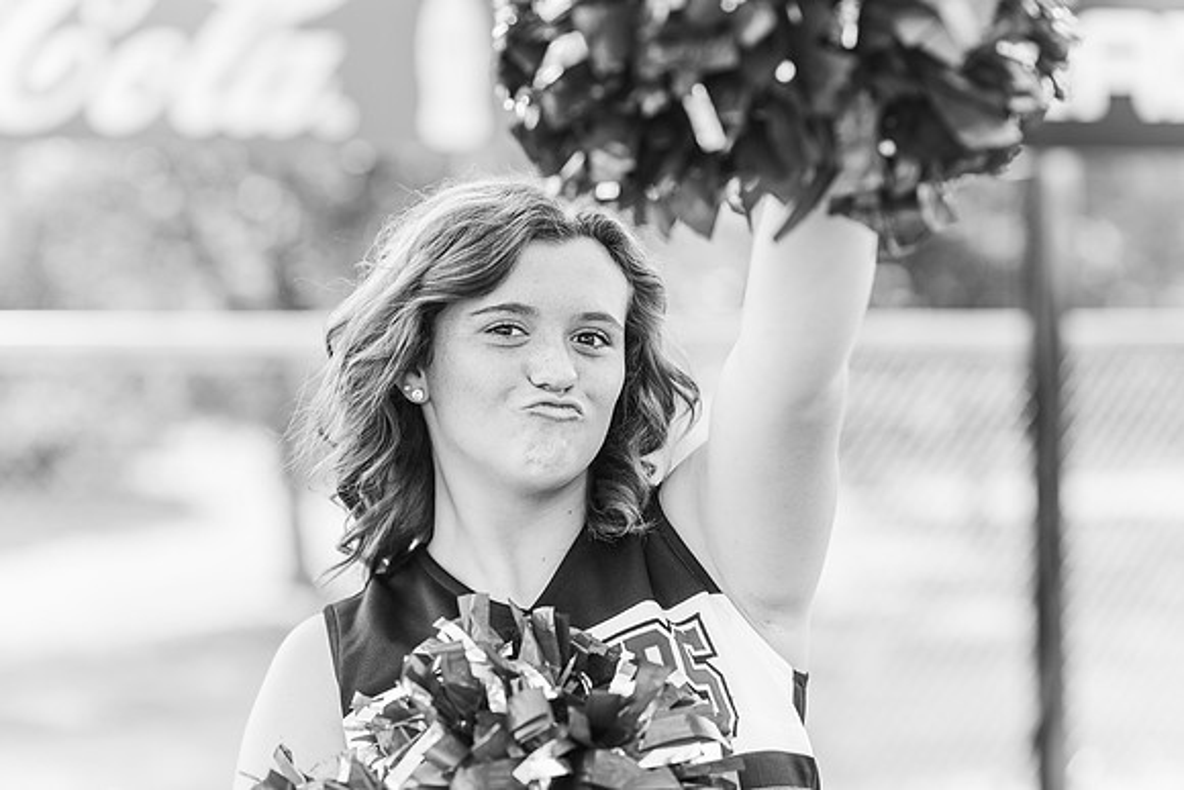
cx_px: 592
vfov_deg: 16.1
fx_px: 2796
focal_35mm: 85
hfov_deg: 23.9
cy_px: 395
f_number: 2.8
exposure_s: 1/500
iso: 200
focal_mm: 85
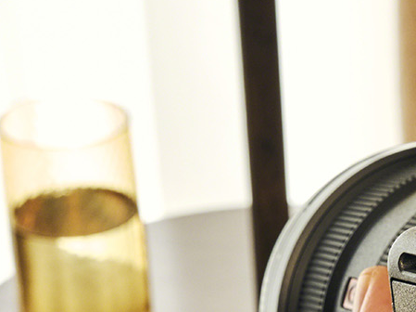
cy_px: 442
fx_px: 1801
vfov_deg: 9.6
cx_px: 609
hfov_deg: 12.6
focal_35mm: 150
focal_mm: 35
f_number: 11
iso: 800
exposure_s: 1/125
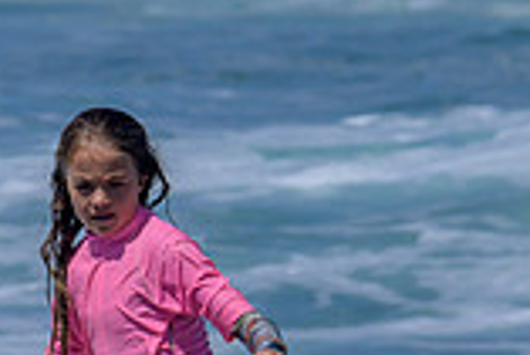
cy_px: 483
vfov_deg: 0.7
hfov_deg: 1.0
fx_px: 30606
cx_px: 304
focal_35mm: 2077
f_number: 11
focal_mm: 470
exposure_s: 1/2000
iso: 400
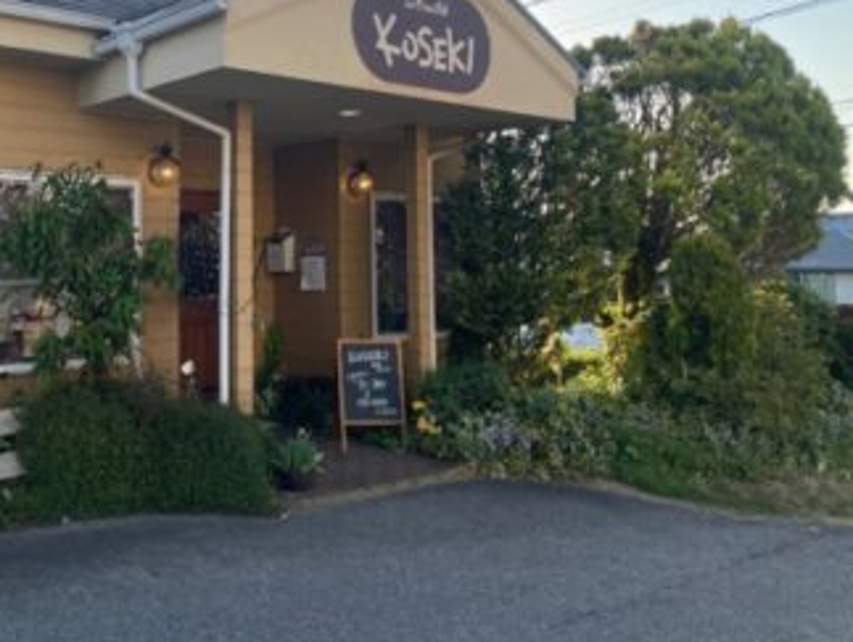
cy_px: 203
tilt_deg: +3.4
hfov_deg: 46.7
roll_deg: +2.0
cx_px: 255
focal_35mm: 39
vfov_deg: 36.4
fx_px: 962
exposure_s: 1/1742
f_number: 1.6
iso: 50
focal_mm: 4.2
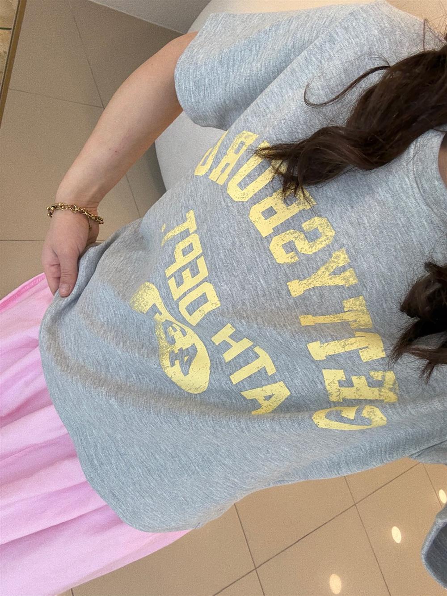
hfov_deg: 46.8
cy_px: 298
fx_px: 516
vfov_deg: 60.0
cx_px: 224
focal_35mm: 30
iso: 40
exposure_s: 1/121
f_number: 1.9
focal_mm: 2.69
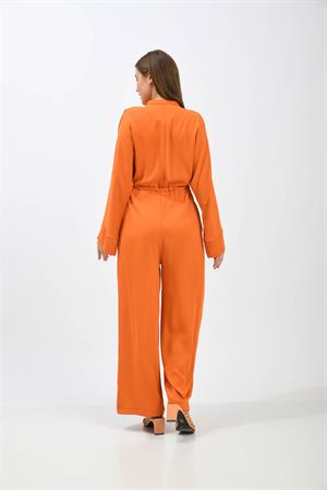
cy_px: 245
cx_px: 164
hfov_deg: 24.6
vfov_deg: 36.2
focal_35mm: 55
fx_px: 749
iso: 100
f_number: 9
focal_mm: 55
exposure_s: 1/160
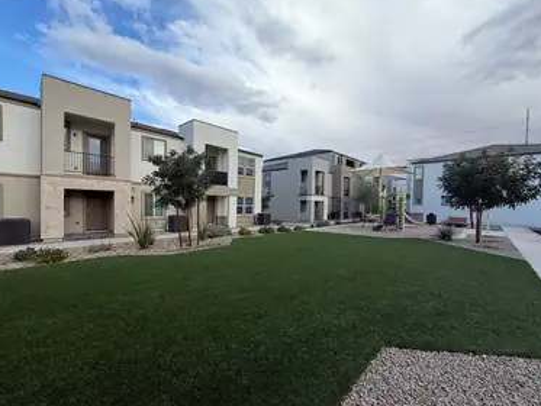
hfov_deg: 98.1
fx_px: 235
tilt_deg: -1.8
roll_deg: -1.3
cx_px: 267
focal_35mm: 15
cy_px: 207
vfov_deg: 81.8
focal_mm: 2.22
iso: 40
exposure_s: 1/717
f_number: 2.2
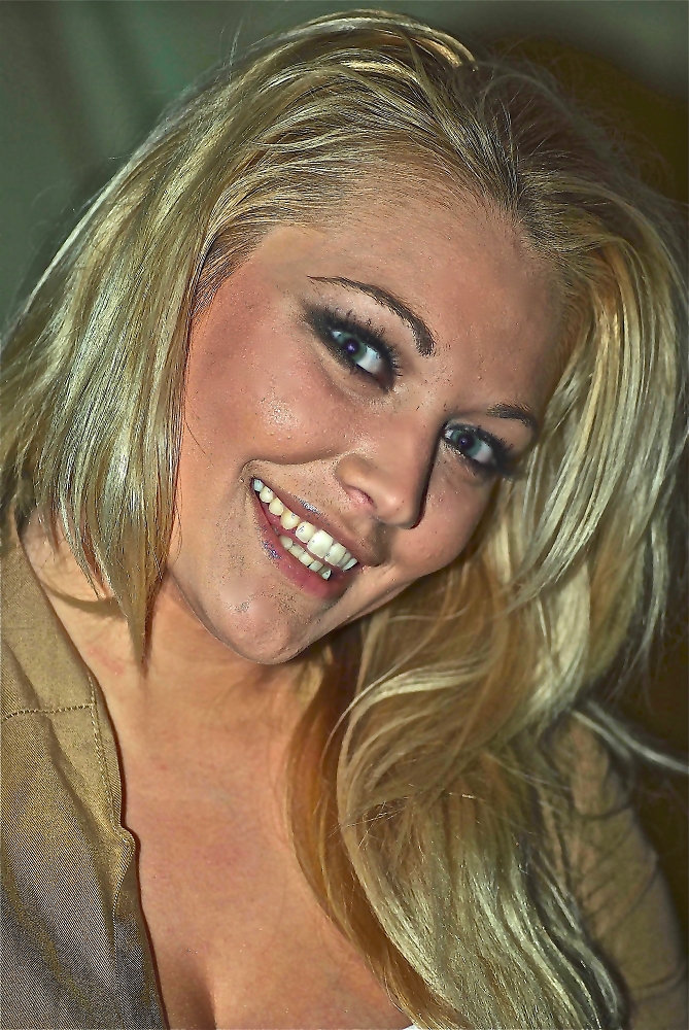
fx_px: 3866
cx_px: 344
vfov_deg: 15.2
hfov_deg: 10.2
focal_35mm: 135
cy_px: 515
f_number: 2.8
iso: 100
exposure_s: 1/125
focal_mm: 90
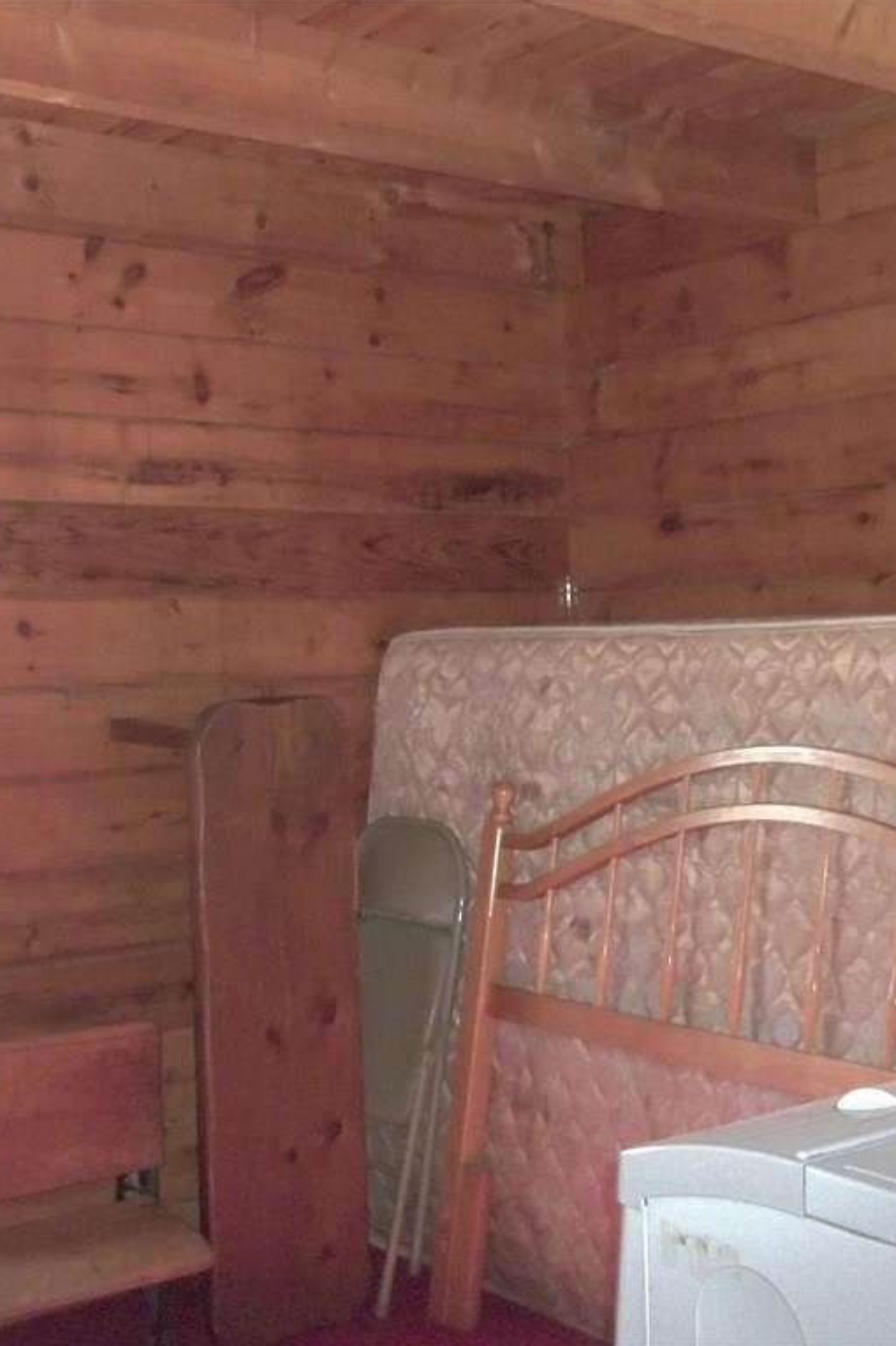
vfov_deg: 42.8
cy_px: 671
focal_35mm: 46
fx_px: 1718
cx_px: 463
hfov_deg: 29.2
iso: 400
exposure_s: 1/30
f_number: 3.3
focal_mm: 5.9
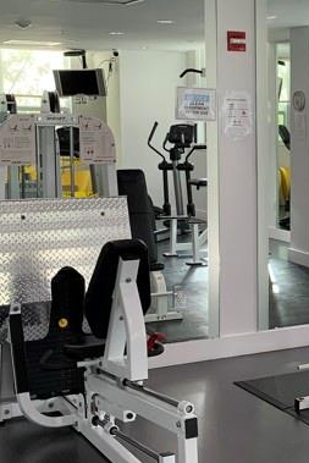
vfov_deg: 27.7
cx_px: 353
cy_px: 205
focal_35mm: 73
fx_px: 939
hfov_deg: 17.9
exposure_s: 1/120
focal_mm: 4.25
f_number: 1.8
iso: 64
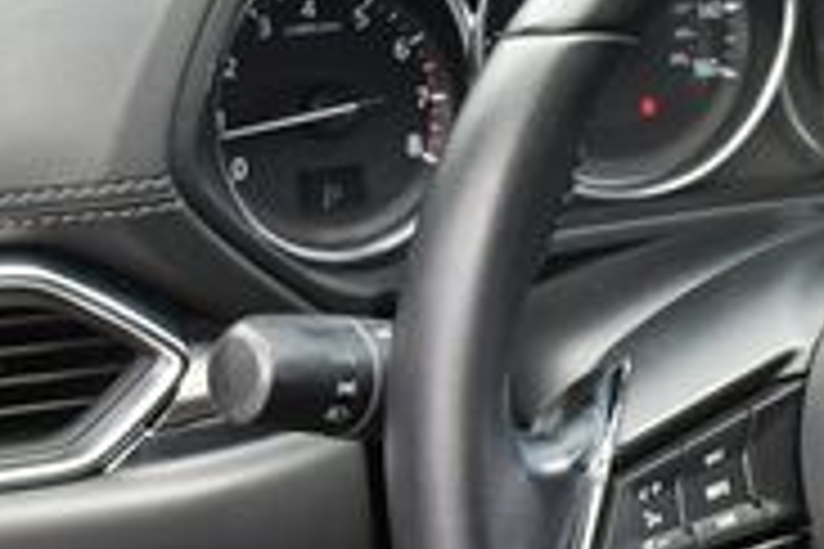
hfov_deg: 15.5
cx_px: 1072
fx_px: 2884
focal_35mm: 126
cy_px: 364
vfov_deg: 10.9
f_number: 4
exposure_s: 1/250
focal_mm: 18
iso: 400
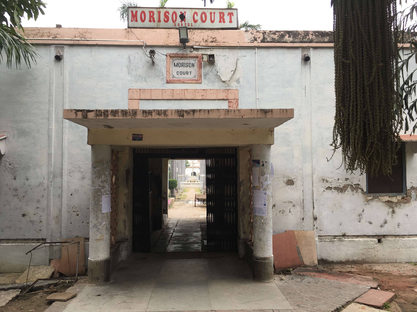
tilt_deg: +7.5
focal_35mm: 29
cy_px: 156
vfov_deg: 48.2
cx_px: 208
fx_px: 349
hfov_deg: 61.7
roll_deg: -0.6
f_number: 2.2
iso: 25
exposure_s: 1/50
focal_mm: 4.15
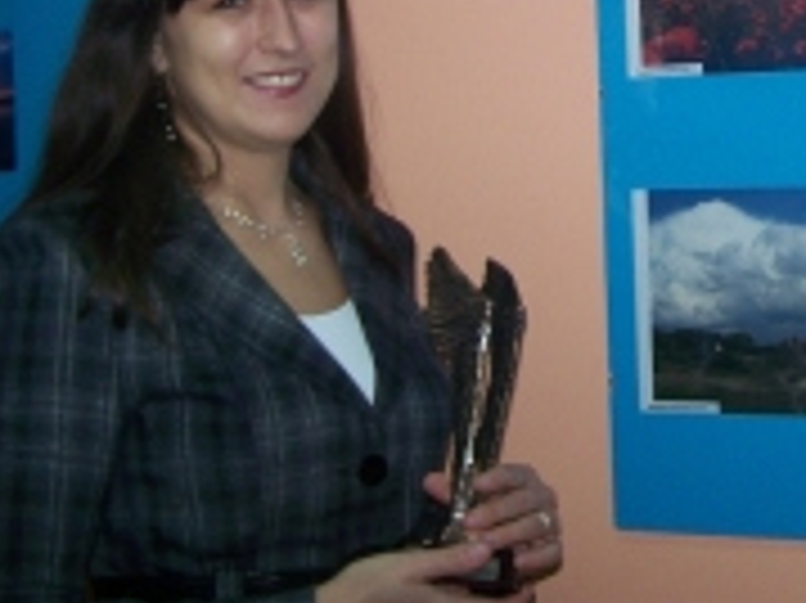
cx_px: 716
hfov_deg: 22.5
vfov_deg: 17.1
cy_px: 50
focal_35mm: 85
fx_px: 1978
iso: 80
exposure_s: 1/60
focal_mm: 6.3
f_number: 2.8
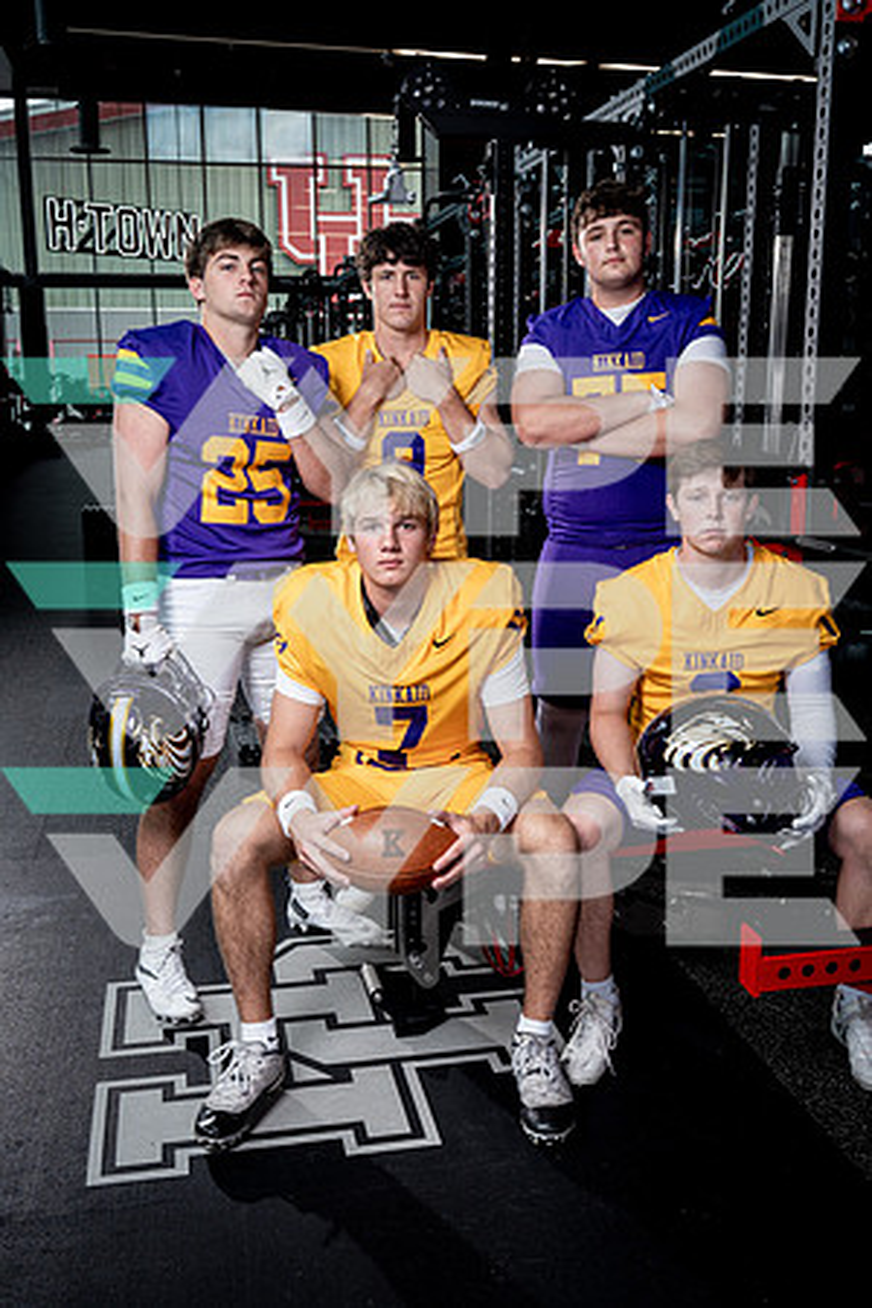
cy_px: 654
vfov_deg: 54.4
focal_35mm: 35
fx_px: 1272
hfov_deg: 37.9
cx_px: 436
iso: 640
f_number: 8
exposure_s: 1/250
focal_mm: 35
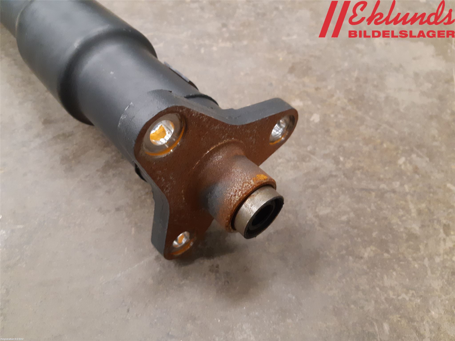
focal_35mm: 26
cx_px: 228
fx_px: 342
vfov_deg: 53.1
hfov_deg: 67.3
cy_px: 170
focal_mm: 3.93
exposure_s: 1/25
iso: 250
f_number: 1.7
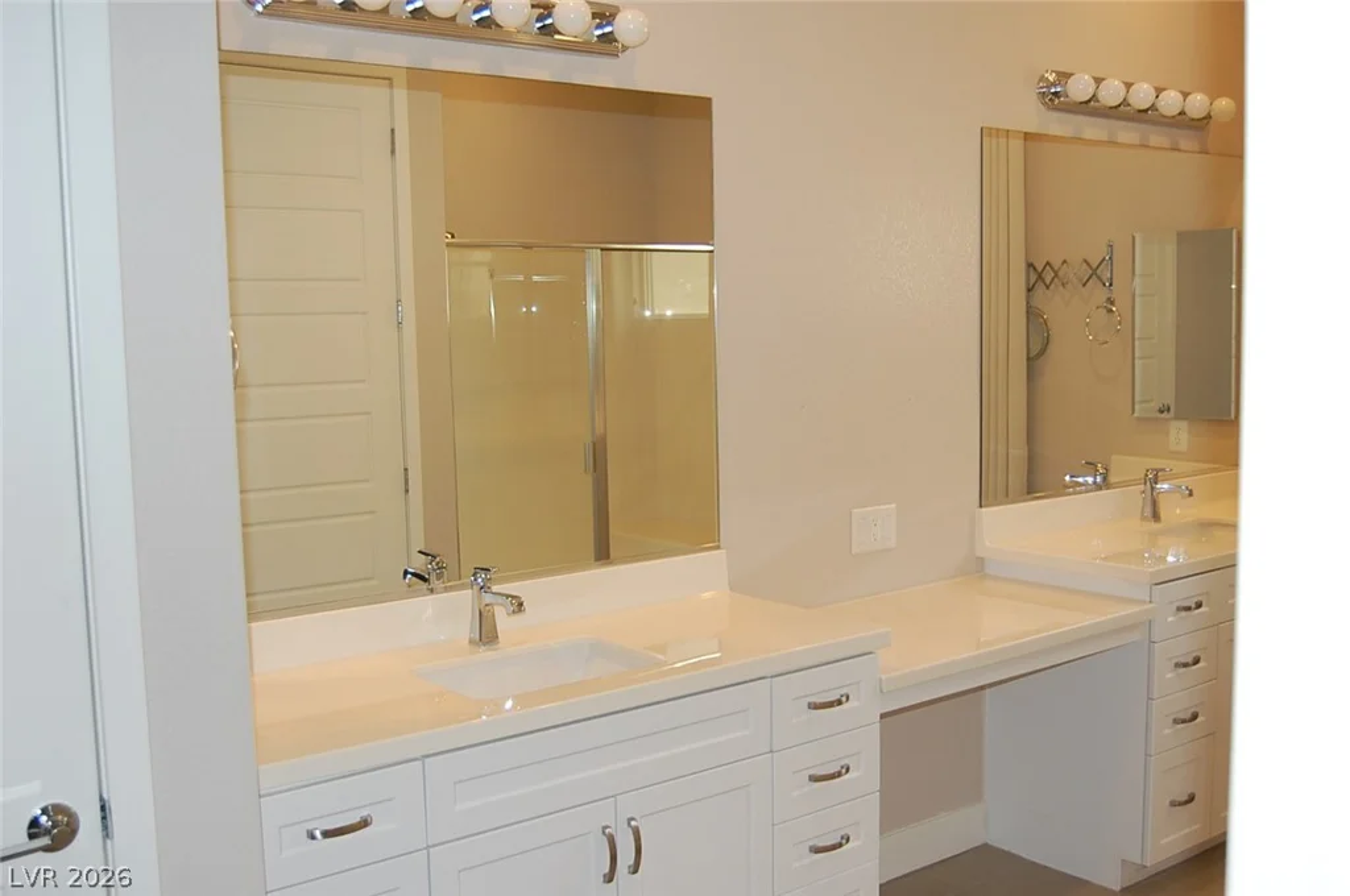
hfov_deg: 53.2
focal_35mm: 36
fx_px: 1348
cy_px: 448
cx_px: 675
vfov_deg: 36.8
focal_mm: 24
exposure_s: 1/60
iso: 400
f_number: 4
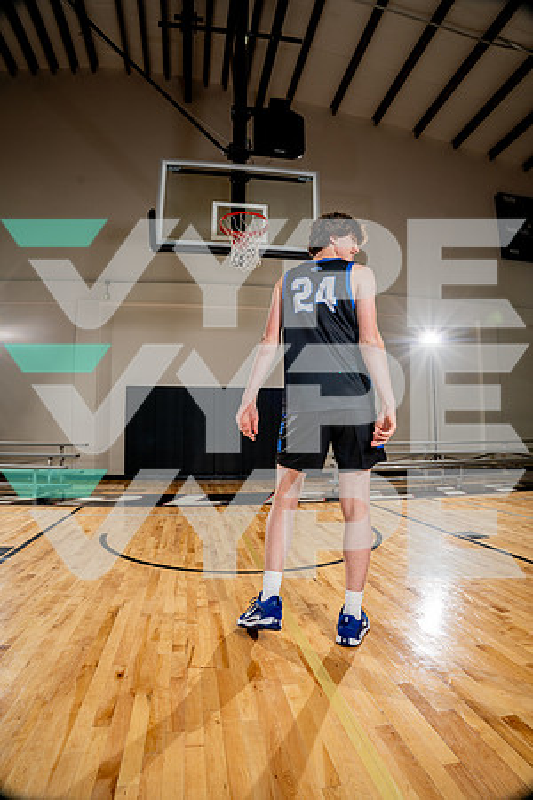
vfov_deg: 84.0
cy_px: 400
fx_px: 444
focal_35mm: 20
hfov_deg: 61.9
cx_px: 266
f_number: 8
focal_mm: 20
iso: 250
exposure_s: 1/250
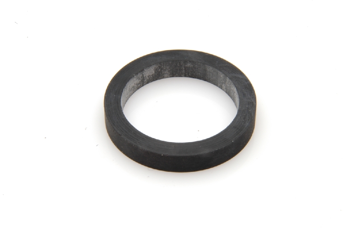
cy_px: 115
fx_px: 1011
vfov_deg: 13.0
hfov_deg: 19.5
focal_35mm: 105
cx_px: 174
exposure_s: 1.3
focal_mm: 70
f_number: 29
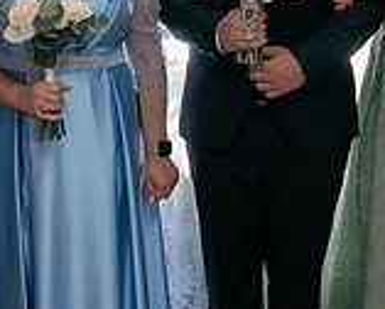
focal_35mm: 89
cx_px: 191
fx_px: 1015
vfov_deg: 17.0
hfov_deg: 21.5
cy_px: 20
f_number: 2.8
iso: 1250
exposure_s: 1/250
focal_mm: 19
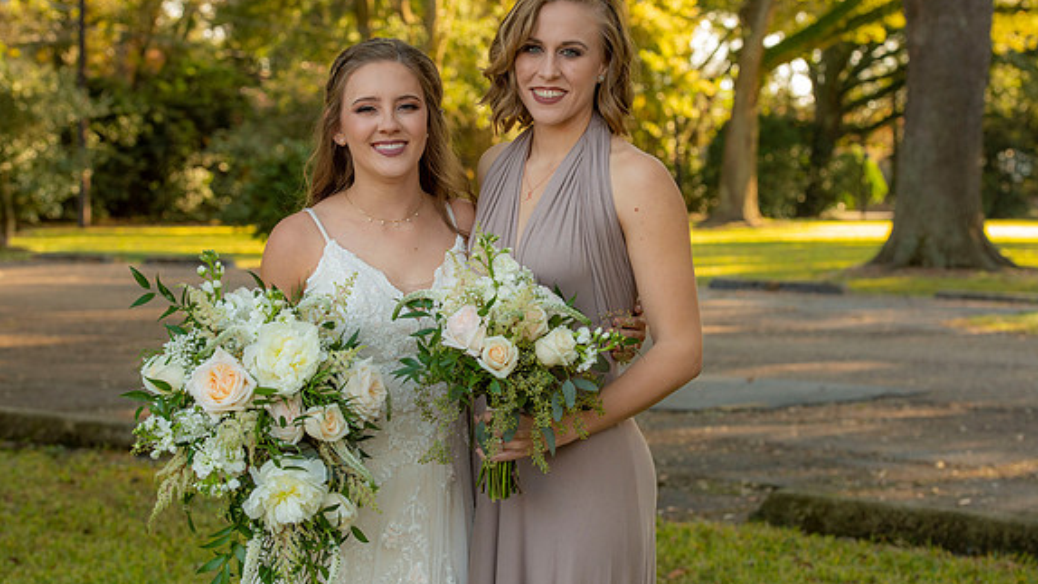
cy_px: 278
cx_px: 523
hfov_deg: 23.4
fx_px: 2505
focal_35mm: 91
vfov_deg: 13.3
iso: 1250
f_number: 6.3
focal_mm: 86
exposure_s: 1/400
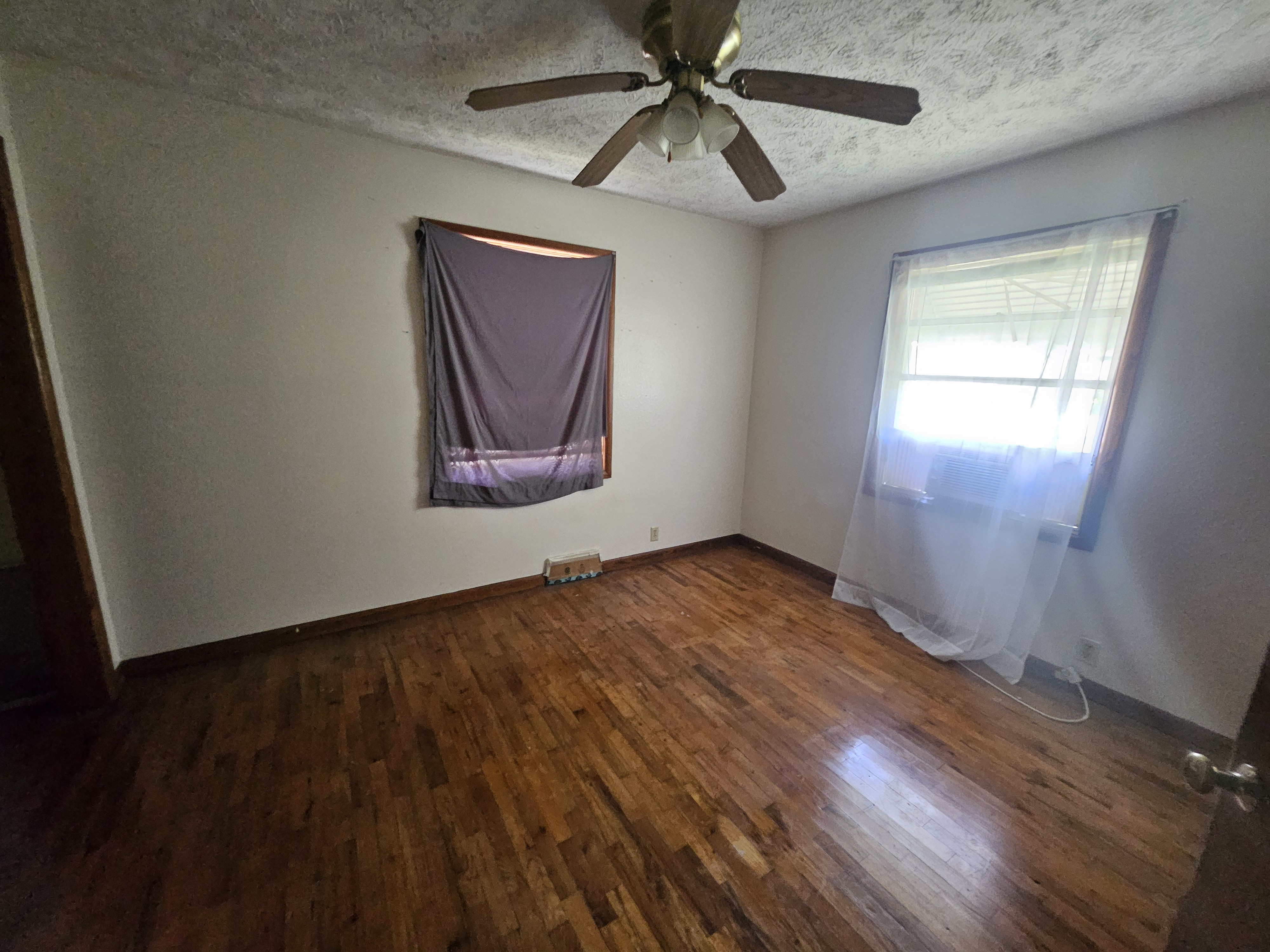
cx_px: 635
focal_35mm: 13
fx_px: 477
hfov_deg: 106.2
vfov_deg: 89.9
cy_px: 476
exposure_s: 1/30
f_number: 2.2
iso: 640
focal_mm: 1.74
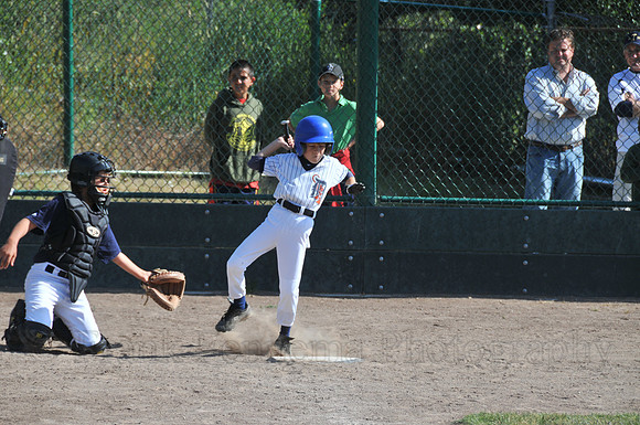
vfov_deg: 4.6
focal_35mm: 300
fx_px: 5326
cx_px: 320
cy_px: 212
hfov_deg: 6.9
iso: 200
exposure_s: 1/500
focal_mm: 200
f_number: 8
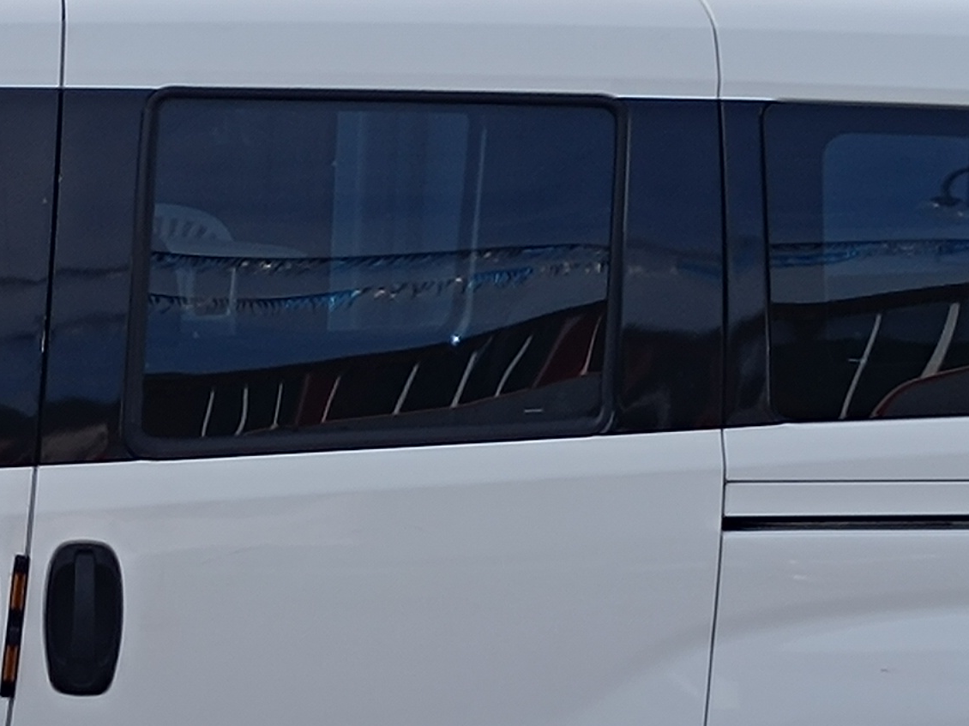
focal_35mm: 87
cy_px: 504
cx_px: 10
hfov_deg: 21.7
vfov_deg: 16.9
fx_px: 2435
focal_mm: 5.59
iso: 54
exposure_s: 1/833
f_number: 1.88
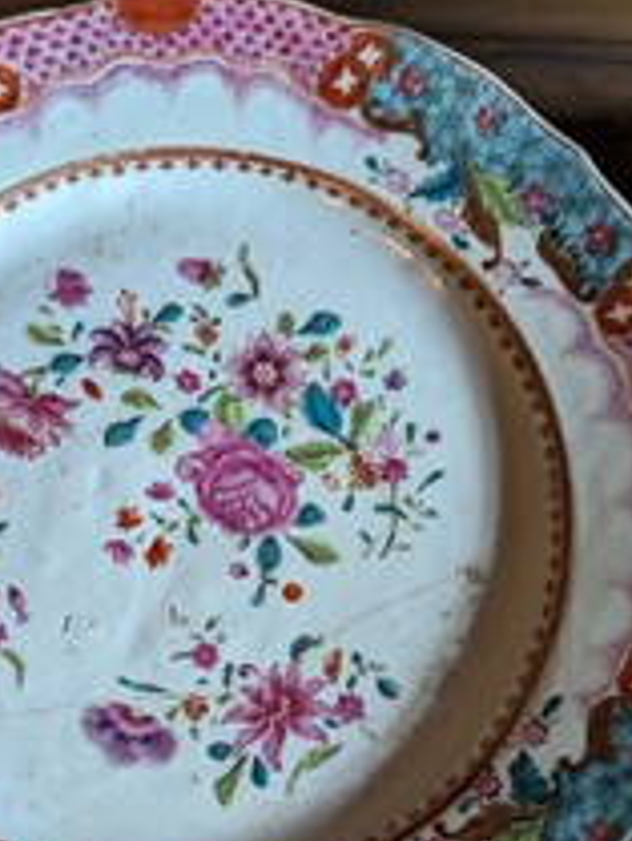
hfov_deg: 31.2
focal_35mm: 46
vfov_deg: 40.8
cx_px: 183
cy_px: 547
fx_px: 1119
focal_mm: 6.81
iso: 857
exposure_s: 1/100
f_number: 1.85
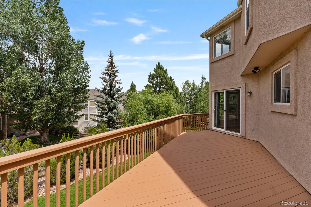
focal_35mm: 16
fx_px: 141
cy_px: 104
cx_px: 156
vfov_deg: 72.5
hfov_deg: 95.5
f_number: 9
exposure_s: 1/250
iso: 125
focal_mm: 10.9
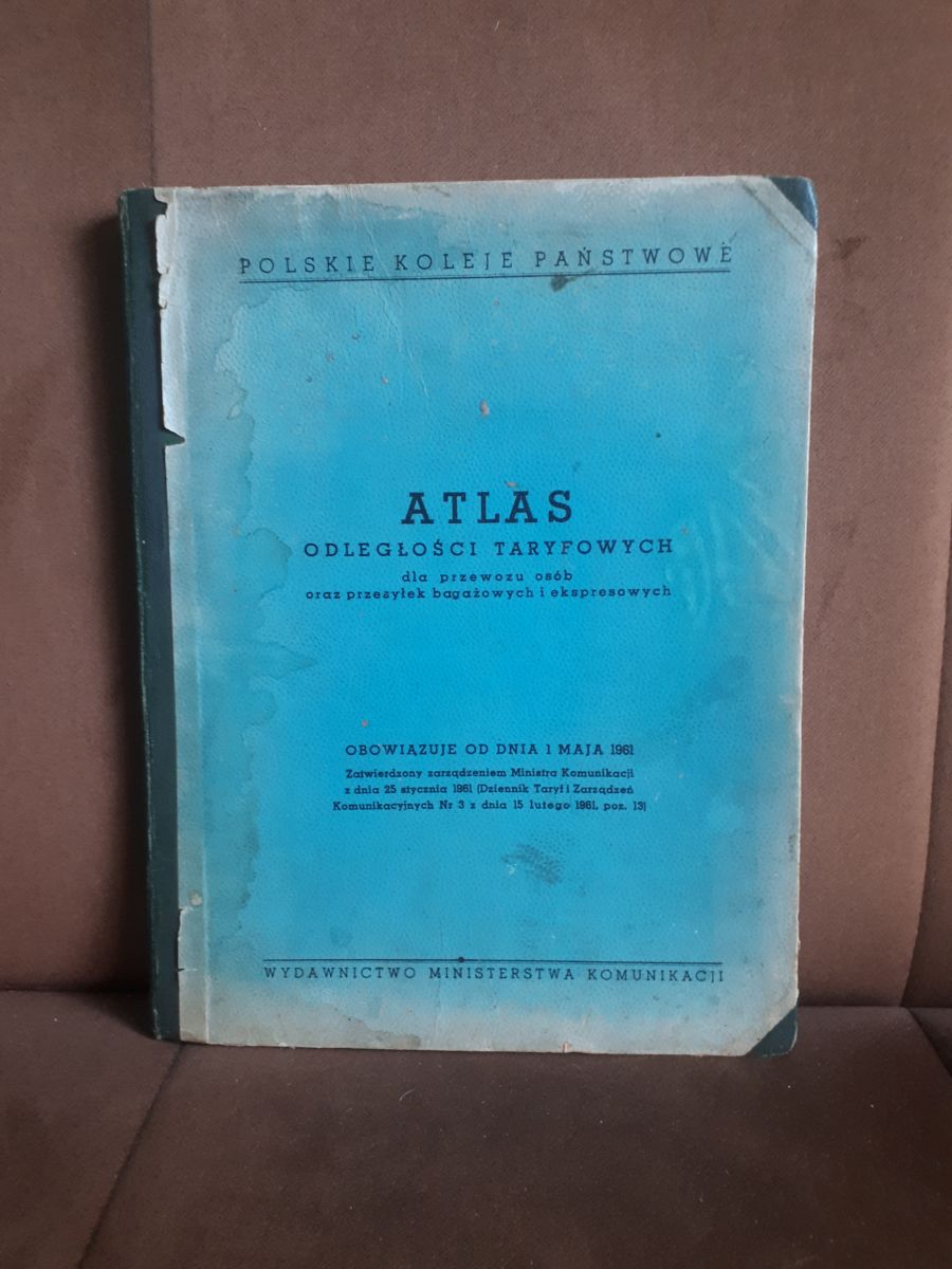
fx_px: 990
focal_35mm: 27
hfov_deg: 51.4
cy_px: 634
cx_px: 476
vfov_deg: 65.3
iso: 160
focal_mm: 3.6
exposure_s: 1/15
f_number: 1.9
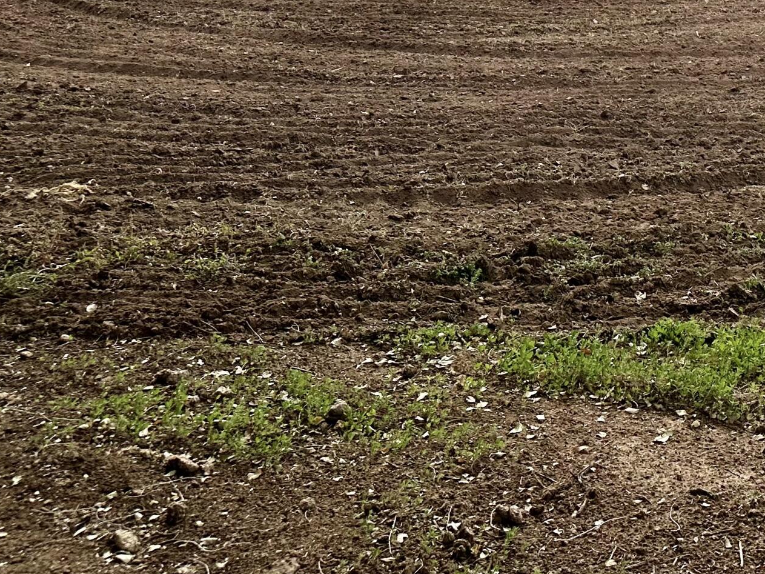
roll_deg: +0.0
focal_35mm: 57
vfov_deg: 23.9
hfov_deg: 30.7
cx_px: 813
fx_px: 1260
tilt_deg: -2.2
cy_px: -68
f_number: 1.78
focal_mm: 6.86
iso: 80
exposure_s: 1/7042
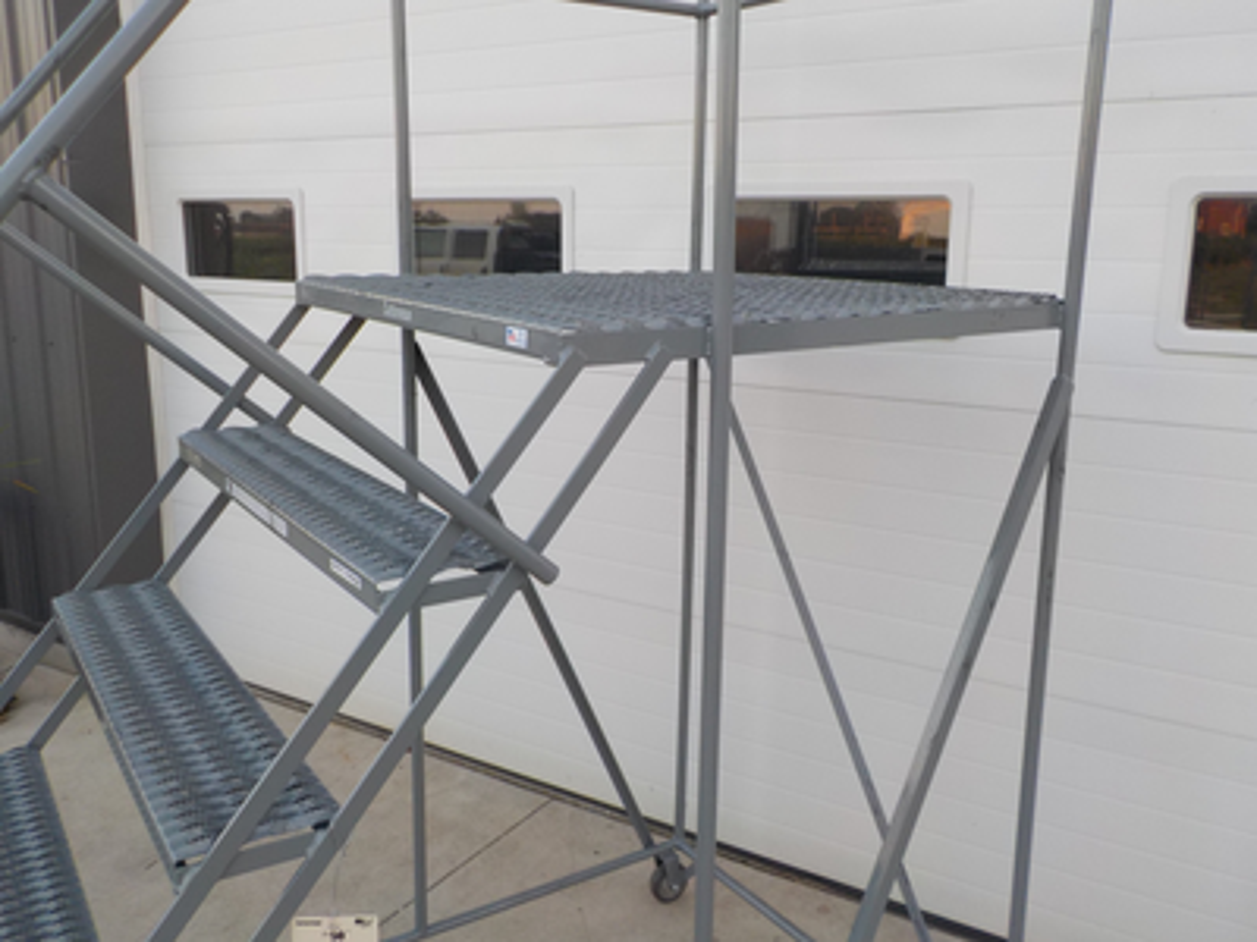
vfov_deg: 46.8
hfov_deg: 60.0
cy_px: 471
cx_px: 628
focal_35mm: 30
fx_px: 1089
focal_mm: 4.1
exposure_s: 1/50
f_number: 3.3
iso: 125
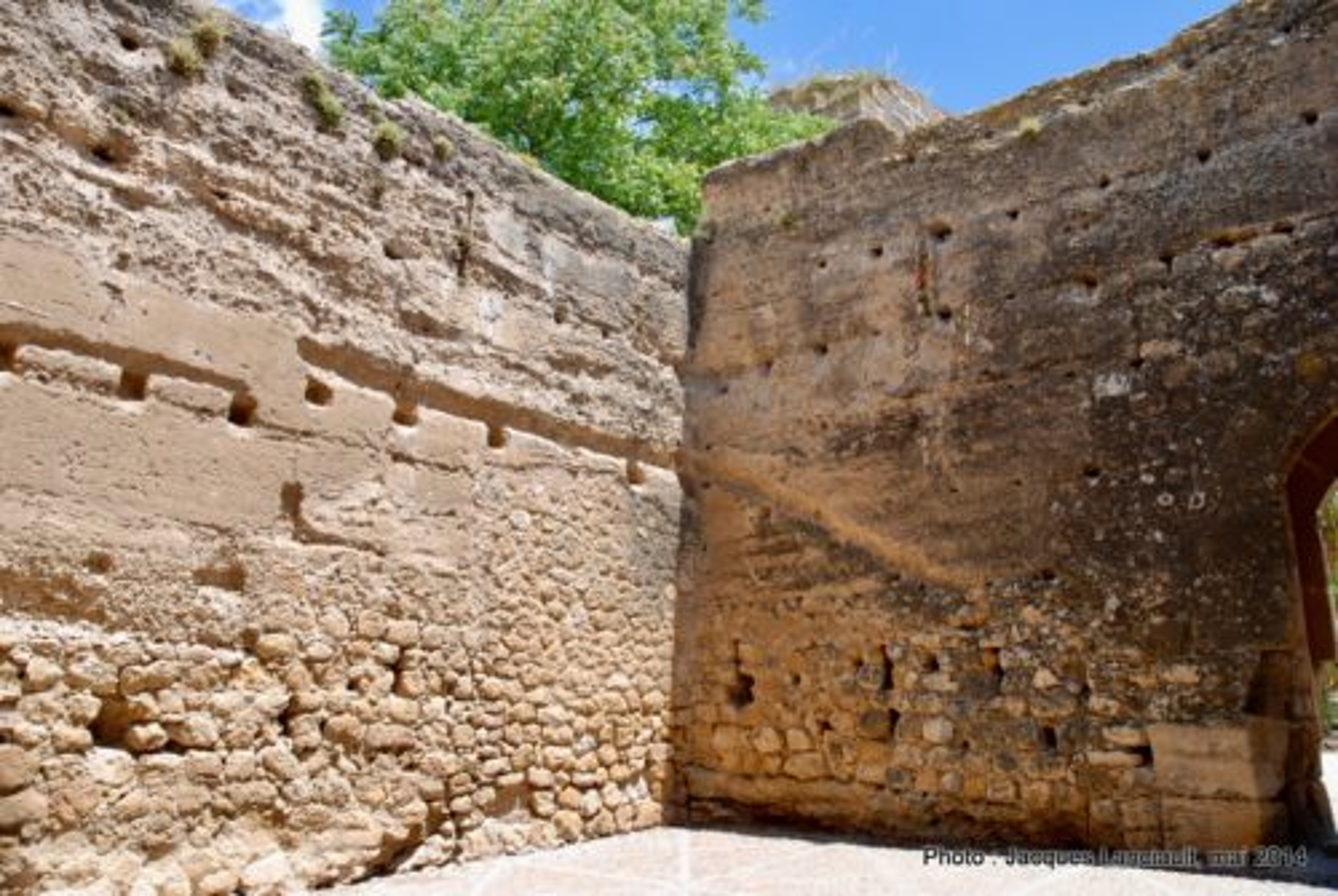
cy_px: 448
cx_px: 669
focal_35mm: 27
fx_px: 1005
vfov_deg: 48.1
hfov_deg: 67.3
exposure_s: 1/160
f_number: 6.3
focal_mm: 18
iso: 100
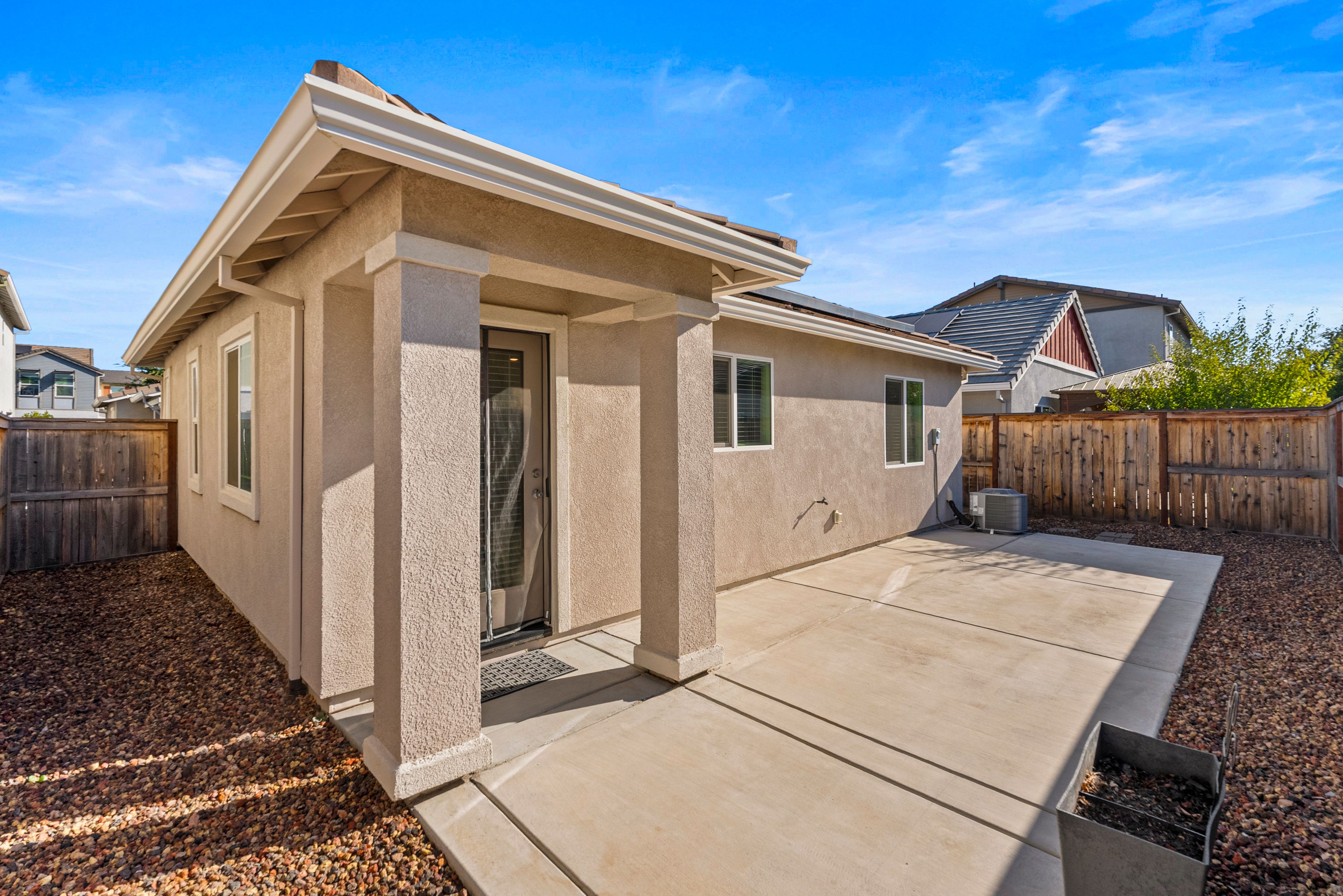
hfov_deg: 96.7
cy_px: 448
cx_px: 672
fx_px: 597
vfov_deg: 73.8
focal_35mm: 16
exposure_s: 1/250
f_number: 9
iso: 400
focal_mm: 16
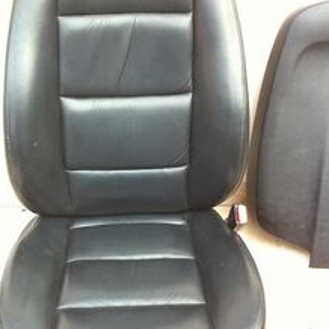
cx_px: 137
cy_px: 202
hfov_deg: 33.3
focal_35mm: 51
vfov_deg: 33.3
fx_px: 548
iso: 200
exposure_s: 1/15
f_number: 2.8
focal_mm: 3.85
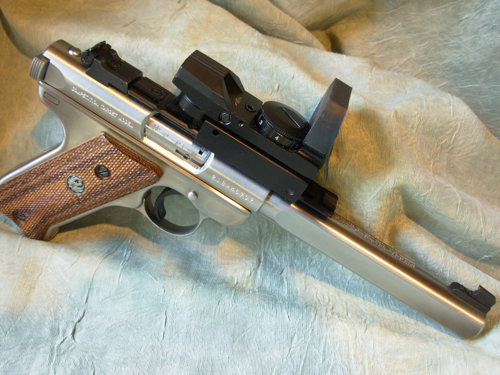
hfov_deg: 49.0
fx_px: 549
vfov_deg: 37.7
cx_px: 250
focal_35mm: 38
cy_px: 188
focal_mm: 6.3
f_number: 2.9
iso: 50
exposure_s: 1/4.9
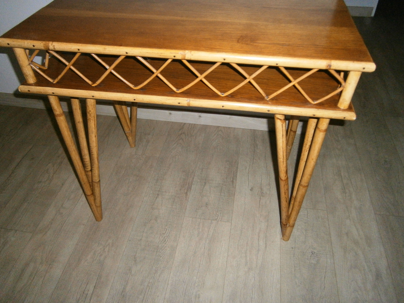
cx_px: 202
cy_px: 152
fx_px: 303
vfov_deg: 53.1
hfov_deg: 67.3
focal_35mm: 26
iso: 400
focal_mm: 4.7
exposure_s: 1/250
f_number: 2.8
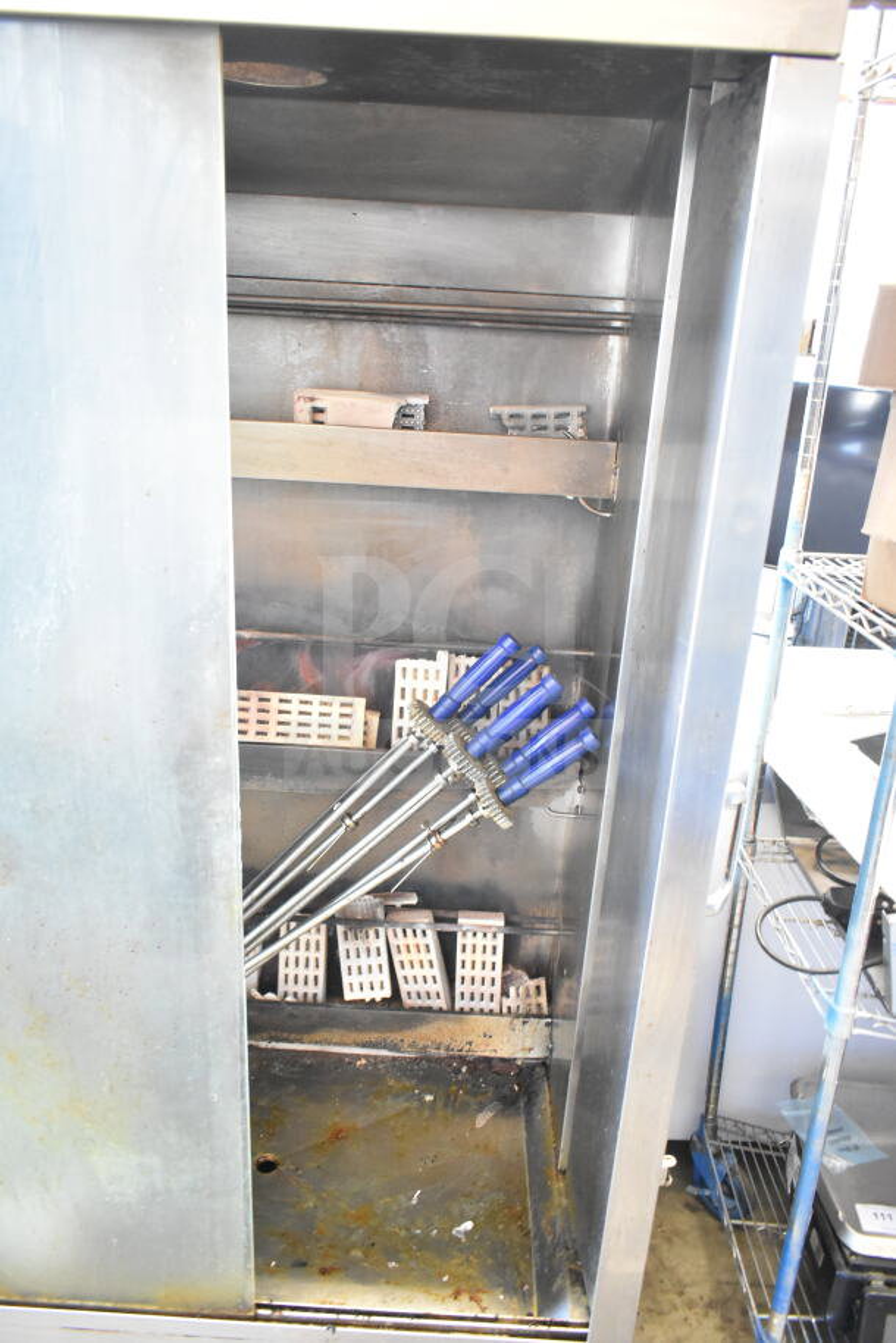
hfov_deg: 48.0
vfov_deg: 67.4
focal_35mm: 27
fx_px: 1007
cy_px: 672
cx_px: 448
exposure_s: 1/30
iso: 5000
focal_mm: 18
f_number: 3.5
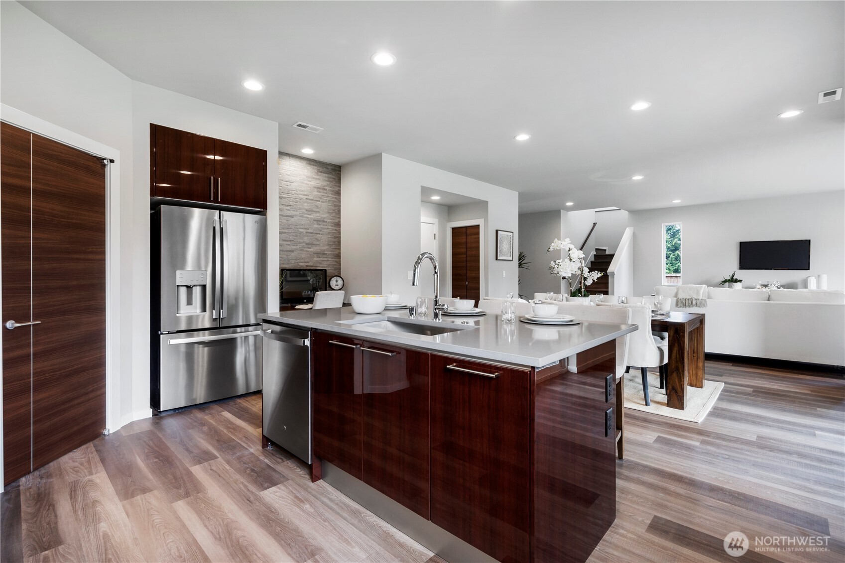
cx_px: 422
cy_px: 282
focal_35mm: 16
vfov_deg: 73.7
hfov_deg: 96.7
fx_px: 375
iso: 640
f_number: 9
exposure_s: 1/15
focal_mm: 16
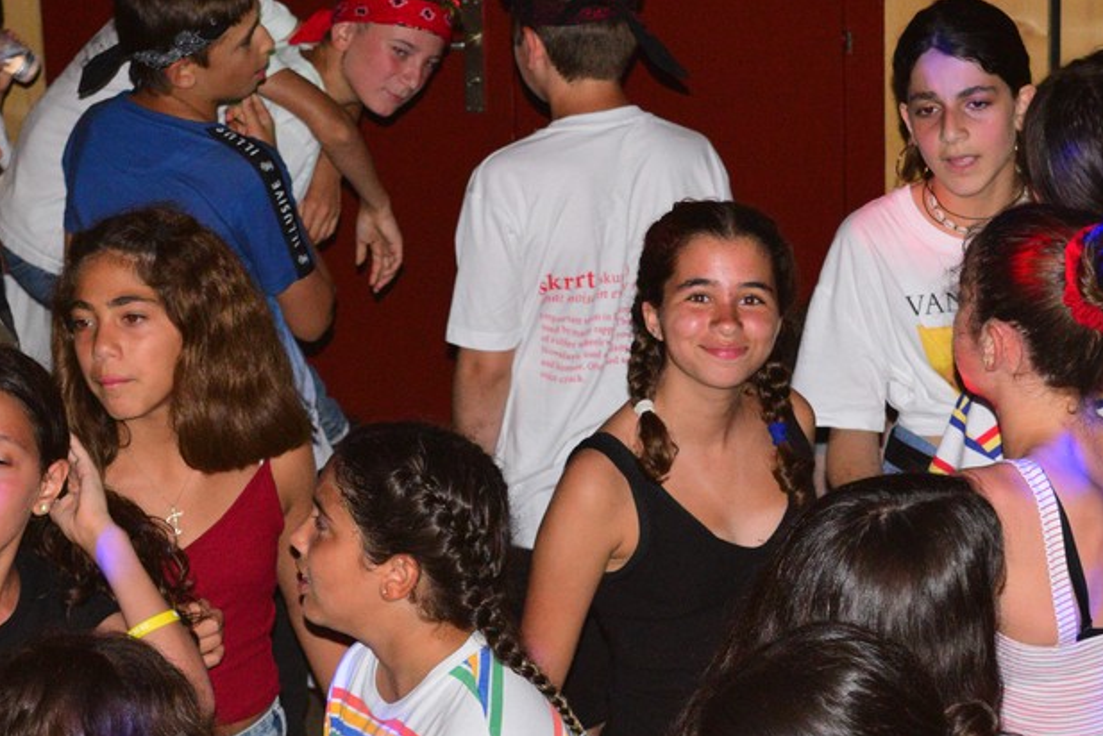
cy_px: 322
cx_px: 679
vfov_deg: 10.0
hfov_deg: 15.0
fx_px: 4194
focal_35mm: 137
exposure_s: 1/200
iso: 3200
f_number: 5.6
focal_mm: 55
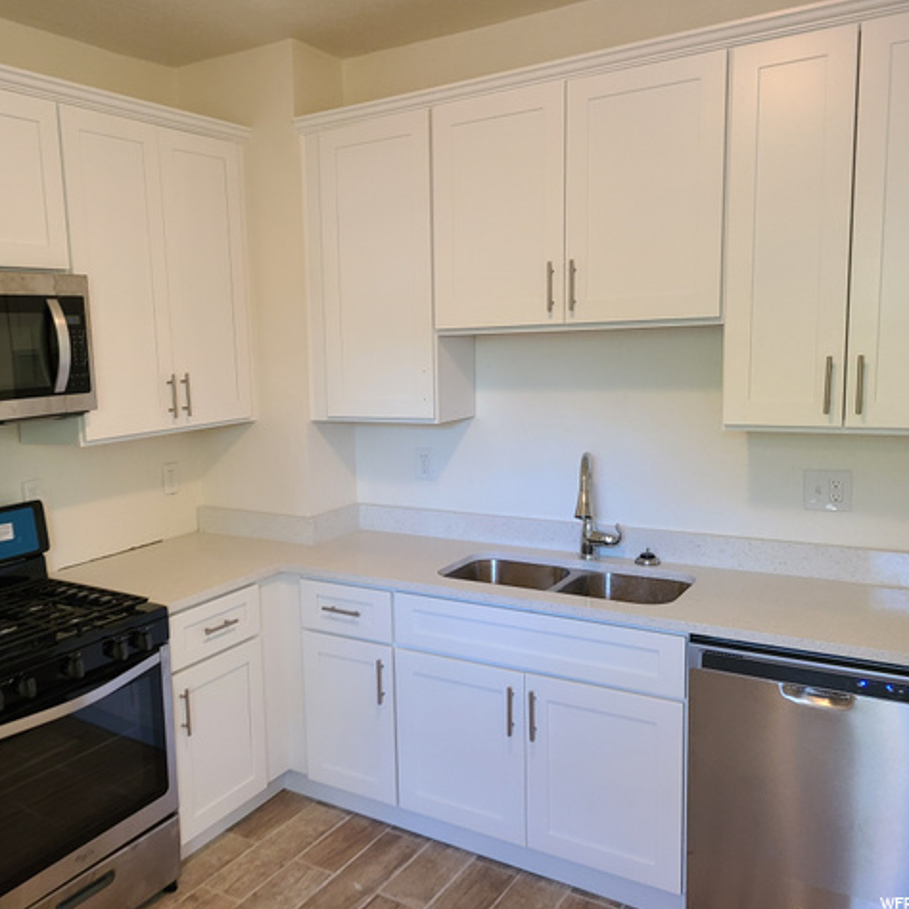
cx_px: 328
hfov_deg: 51.8
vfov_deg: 52.5
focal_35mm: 31
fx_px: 921
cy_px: 451
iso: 200
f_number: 1.8
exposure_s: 1/59
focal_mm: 5.4
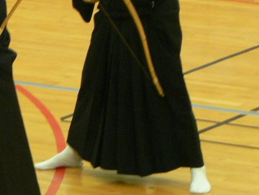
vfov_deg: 3.0
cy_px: -39
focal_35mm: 496
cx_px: 28
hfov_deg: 4.0
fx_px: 3714
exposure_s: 1/30
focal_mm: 29.1
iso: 200
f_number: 3.3
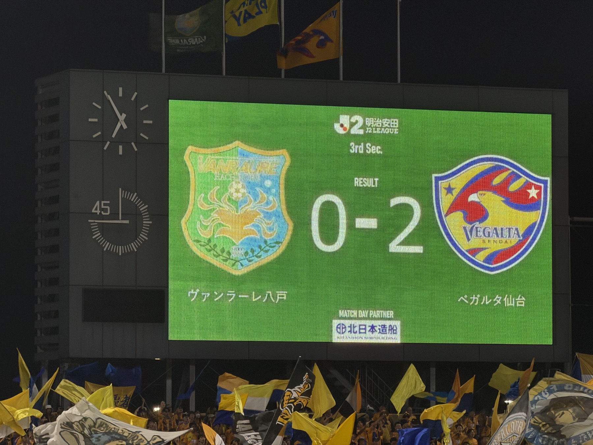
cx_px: 296
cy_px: 222
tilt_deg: +3.1
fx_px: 3426
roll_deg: -0.1
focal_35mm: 200
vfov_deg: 7.4
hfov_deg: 9.9
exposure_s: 1/120
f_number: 2.8
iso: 80
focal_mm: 16.89
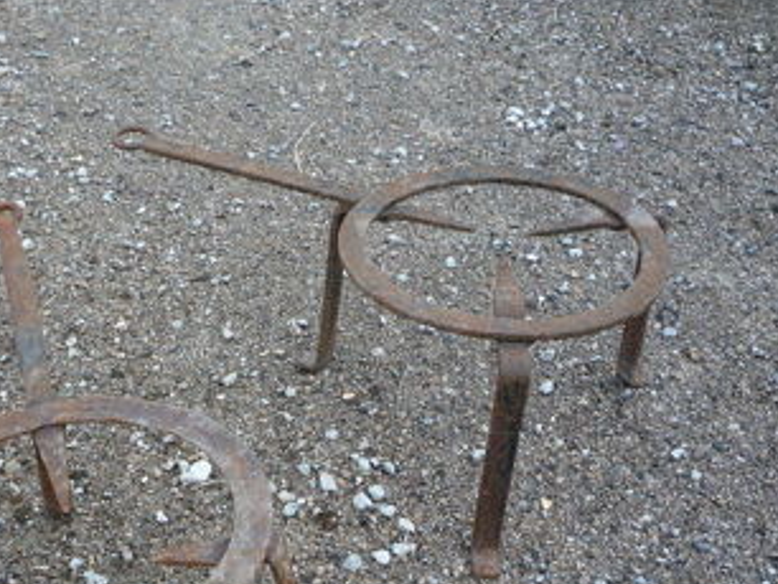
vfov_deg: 30.3
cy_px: 447
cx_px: 267
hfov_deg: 40.0
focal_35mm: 47
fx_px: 1057
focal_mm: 5.2
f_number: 3.5
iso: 100
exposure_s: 1/100
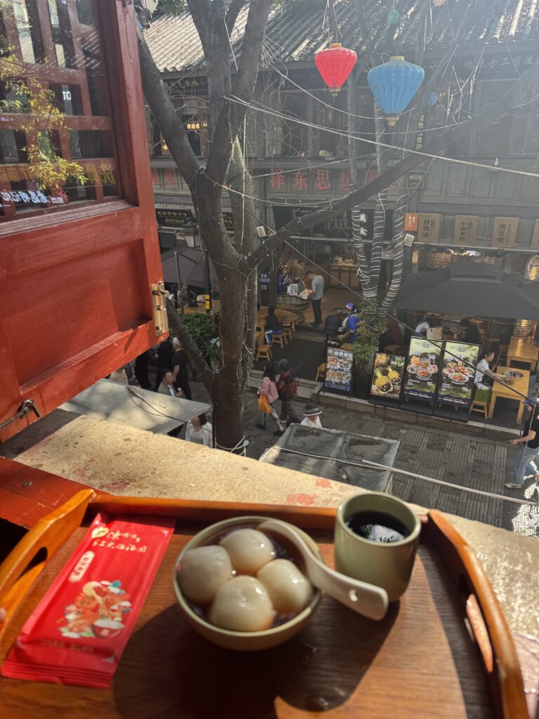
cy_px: 360
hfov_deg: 56.8
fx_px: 498
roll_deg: +0.8
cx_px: 270
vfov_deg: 71.6
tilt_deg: -23.6
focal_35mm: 24
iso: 80
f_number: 1.78
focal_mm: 6.76
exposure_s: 1/558
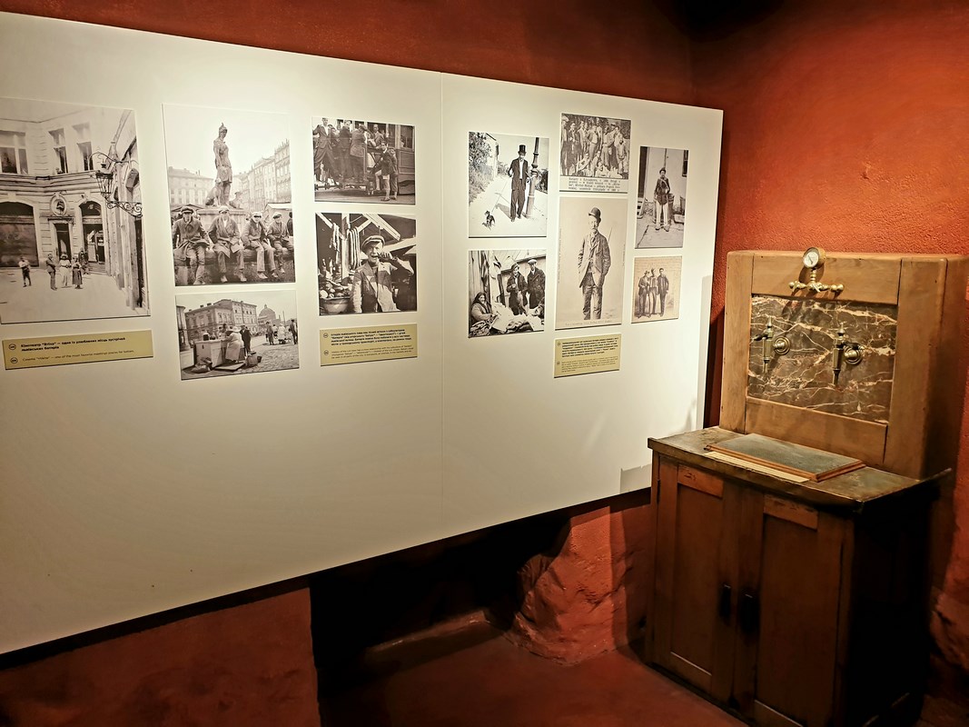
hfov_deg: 67.3
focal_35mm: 26
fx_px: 728
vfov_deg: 53.1
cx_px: 484
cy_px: 364
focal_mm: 4.3
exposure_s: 1/100
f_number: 2.4
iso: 64
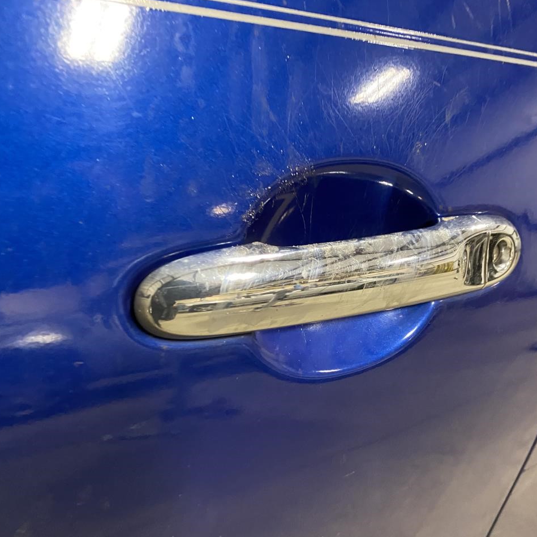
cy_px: 269
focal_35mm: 31
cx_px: 308
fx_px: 544
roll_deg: -12.7
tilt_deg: -27.5
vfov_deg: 52.5
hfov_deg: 52.3
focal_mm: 4.25
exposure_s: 1/40
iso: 500
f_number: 1.8
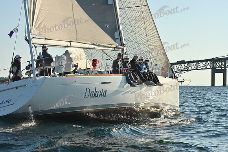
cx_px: 114
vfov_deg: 15.9
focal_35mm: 86
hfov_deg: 23.6
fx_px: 545
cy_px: 76
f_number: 11
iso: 800
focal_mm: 86
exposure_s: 1/1000
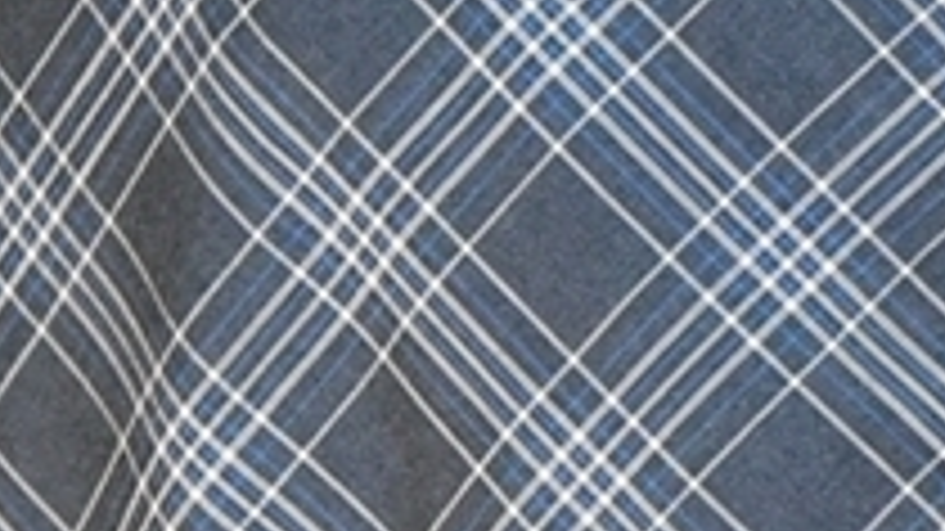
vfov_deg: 0.7
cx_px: 482
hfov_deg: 1.2
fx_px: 46796
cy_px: -238
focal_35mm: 1868
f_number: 5.6
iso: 800
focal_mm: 130
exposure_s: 1/250
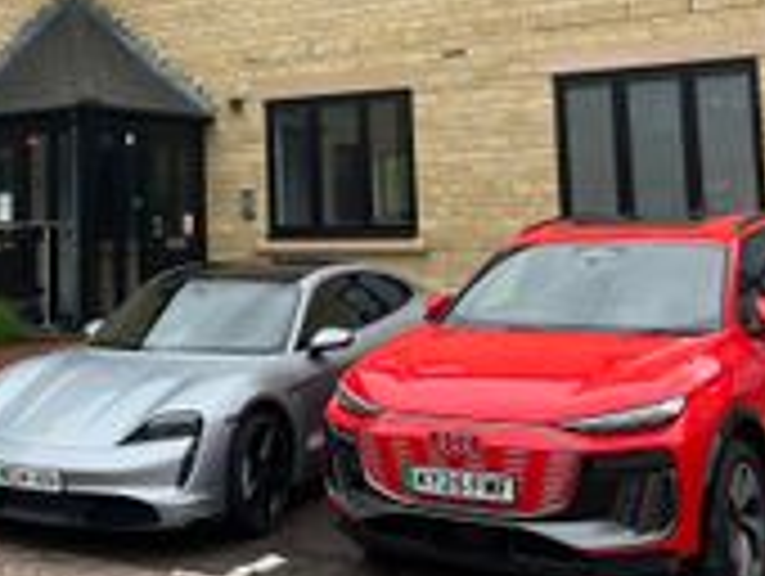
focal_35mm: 61
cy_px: 63
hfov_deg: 30.3
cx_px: 76
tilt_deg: +6.8
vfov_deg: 23.5
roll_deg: +0.5
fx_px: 1350
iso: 50
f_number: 1.6
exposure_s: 1/1186
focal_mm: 5.1
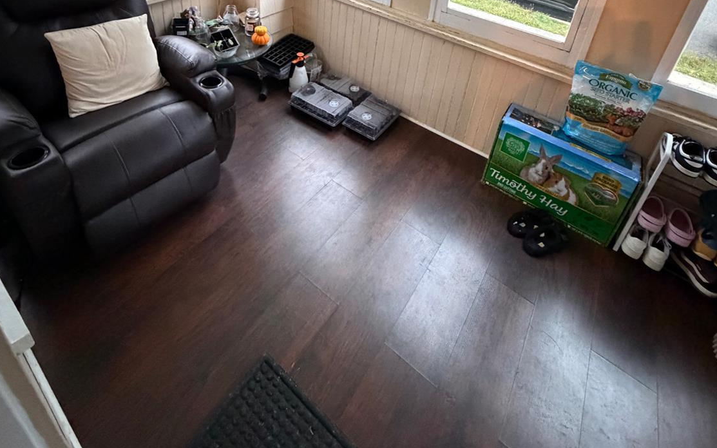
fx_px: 391
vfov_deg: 50.9
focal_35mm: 20
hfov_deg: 85.1
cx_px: 359
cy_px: 25
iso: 1250
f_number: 2.2
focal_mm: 2.22
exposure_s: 1/60
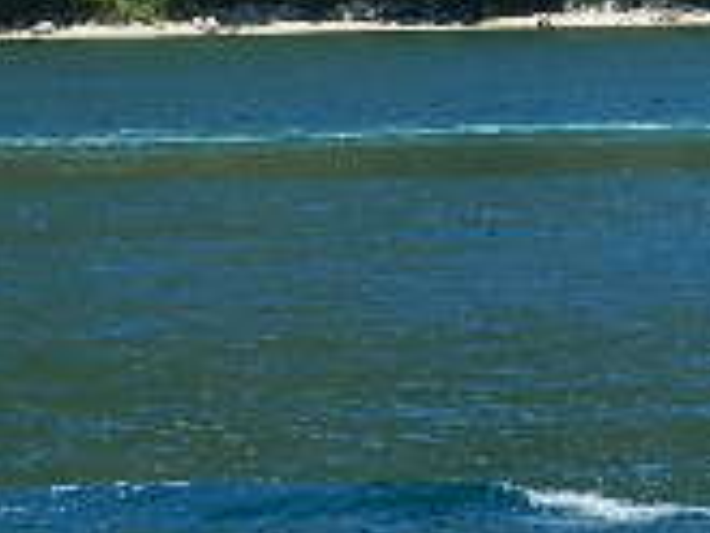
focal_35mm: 352
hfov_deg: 5.6
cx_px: 1016
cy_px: -451
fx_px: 7225
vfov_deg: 4.2
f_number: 4.9
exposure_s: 1/800
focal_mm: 16.3
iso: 160
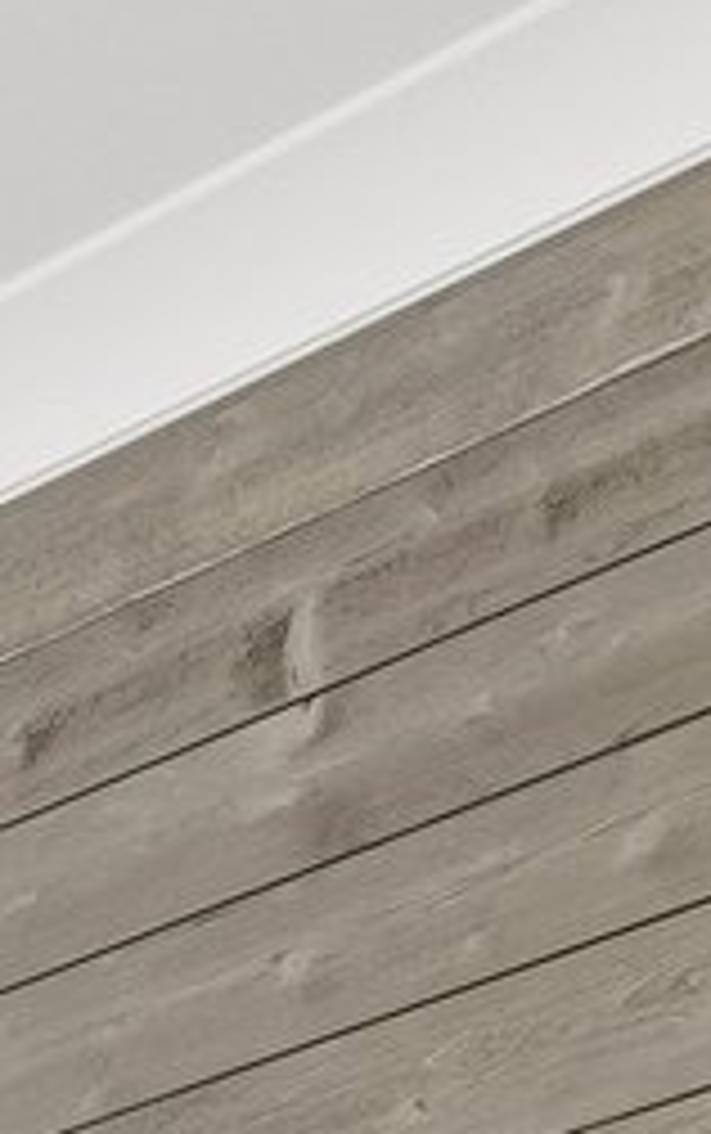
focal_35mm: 124
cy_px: 3013
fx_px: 3836
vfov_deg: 12.1
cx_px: -2808
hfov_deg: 6.3
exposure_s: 1/8
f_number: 8
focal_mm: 10
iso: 400
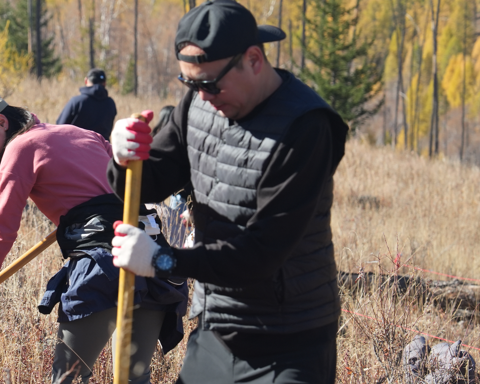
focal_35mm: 147
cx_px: 27
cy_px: 196
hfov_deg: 13.0
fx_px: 2088
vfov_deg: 10.5
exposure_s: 1/125
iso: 320
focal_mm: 62
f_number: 4
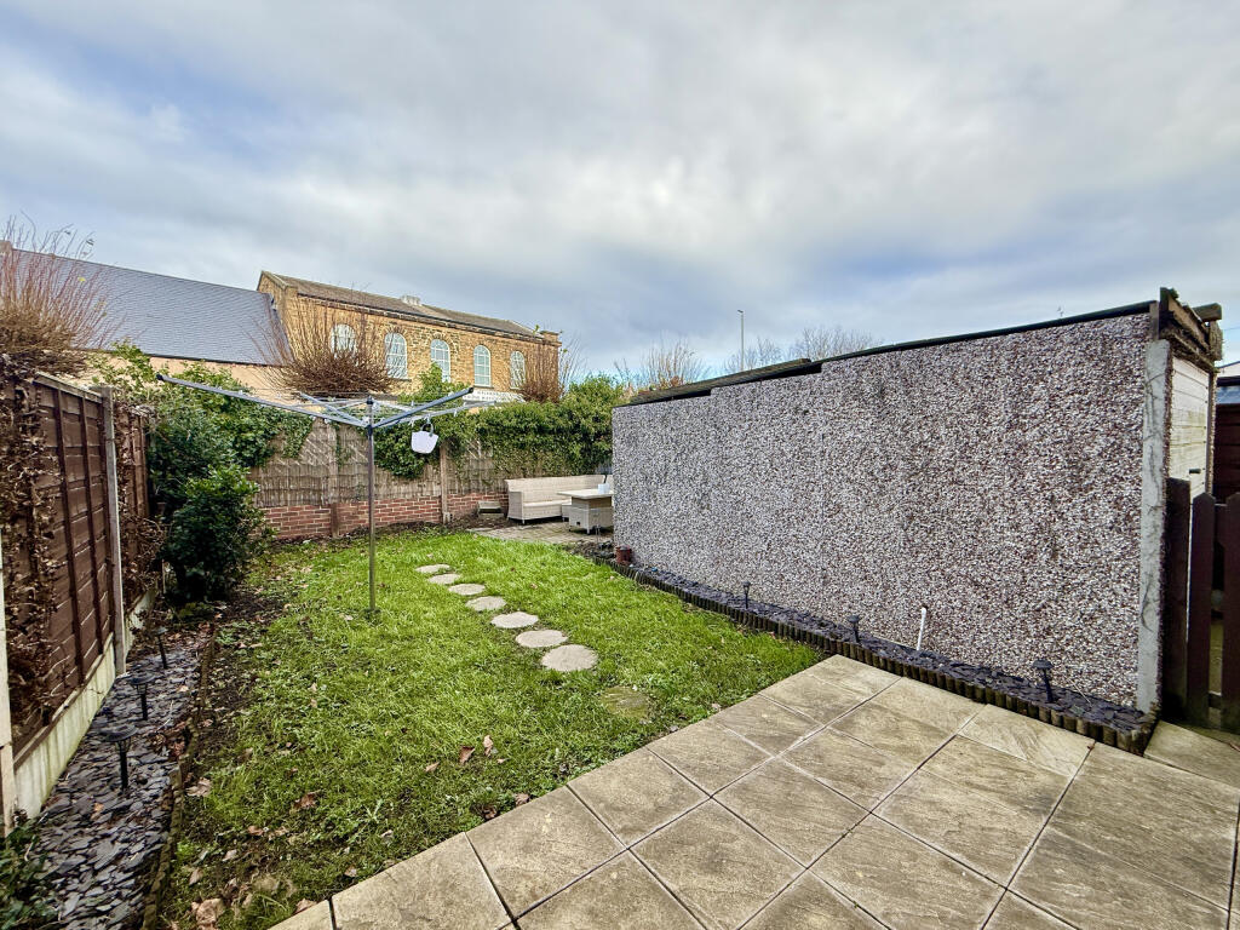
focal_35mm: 14
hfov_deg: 102.1
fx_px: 502
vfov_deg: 85.7
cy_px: 465
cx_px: 620
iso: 50
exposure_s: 1/448
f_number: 2.2
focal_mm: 2.22
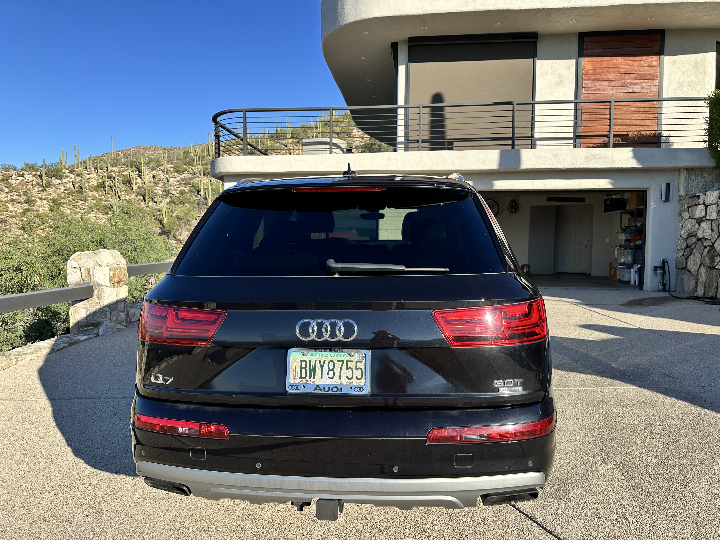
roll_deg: -1.3
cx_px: 360
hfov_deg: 71.6
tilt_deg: -1.3
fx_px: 499
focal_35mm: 24
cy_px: 270
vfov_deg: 56.8
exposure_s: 1/2252
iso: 80
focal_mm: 6.86
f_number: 1.78
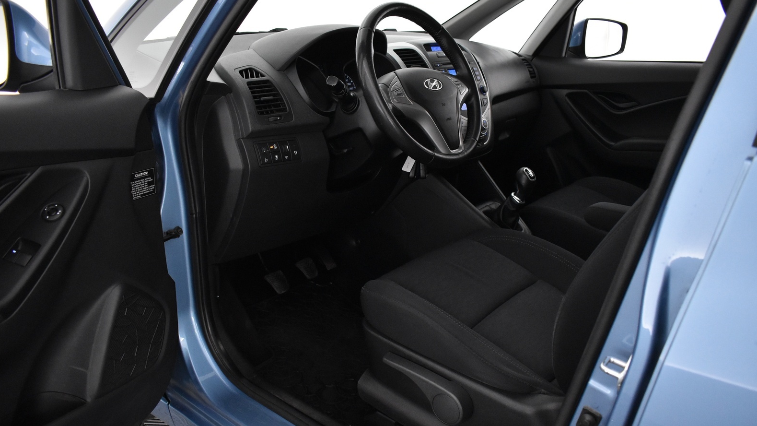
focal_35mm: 29
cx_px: 385
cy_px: 240
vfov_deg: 40.1
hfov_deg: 66.1
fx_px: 582
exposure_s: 1/60
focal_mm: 18
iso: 3200
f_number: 4
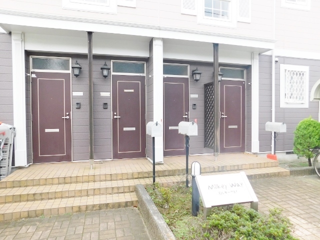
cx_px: 160
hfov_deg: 73.9
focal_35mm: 23
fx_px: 213
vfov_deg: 58.9
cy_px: 120
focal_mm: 4
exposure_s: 1/160
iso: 125
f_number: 3
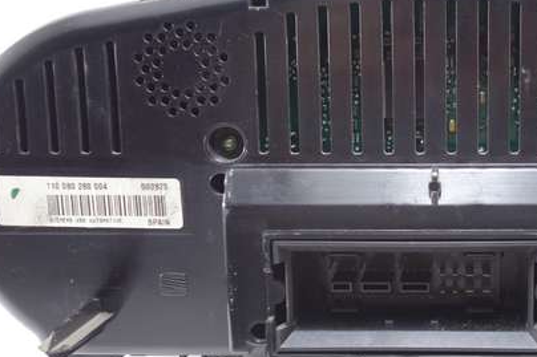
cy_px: 161
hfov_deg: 32.7
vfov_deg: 23.0
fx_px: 880
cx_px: 451
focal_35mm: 59
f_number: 2.2
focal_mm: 11.46
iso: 250
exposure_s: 1/40
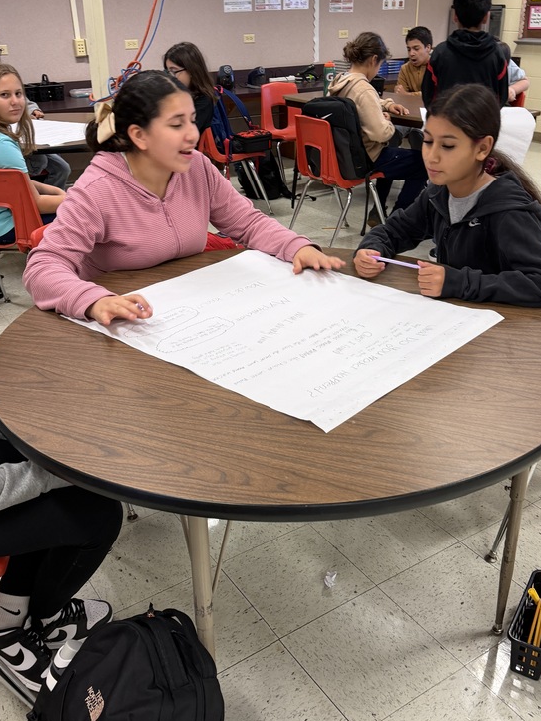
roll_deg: -0.2
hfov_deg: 41.7
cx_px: 292
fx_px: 709
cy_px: 376
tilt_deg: -27.9
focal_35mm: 34
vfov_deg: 53.9
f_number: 1.78
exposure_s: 1/60
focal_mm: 6.76
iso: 250
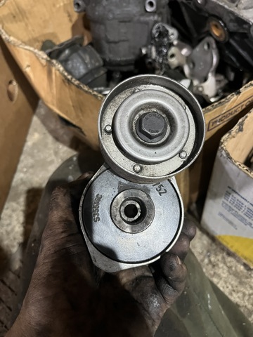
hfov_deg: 53.1
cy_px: 168
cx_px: 126
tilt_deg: -60.7
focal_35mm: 26
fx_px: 253
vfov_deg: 67.3
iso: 500
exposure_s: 1/33
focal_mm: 5.1
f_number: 1.6
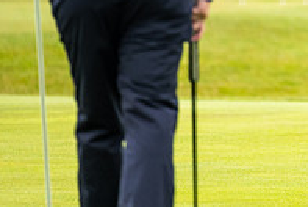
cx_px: 441
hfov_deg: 2.3
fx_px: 7557
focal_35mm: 882
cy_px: -93
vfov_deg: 1.6
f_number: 4.5
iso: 320
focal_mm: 300
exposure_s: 1/800
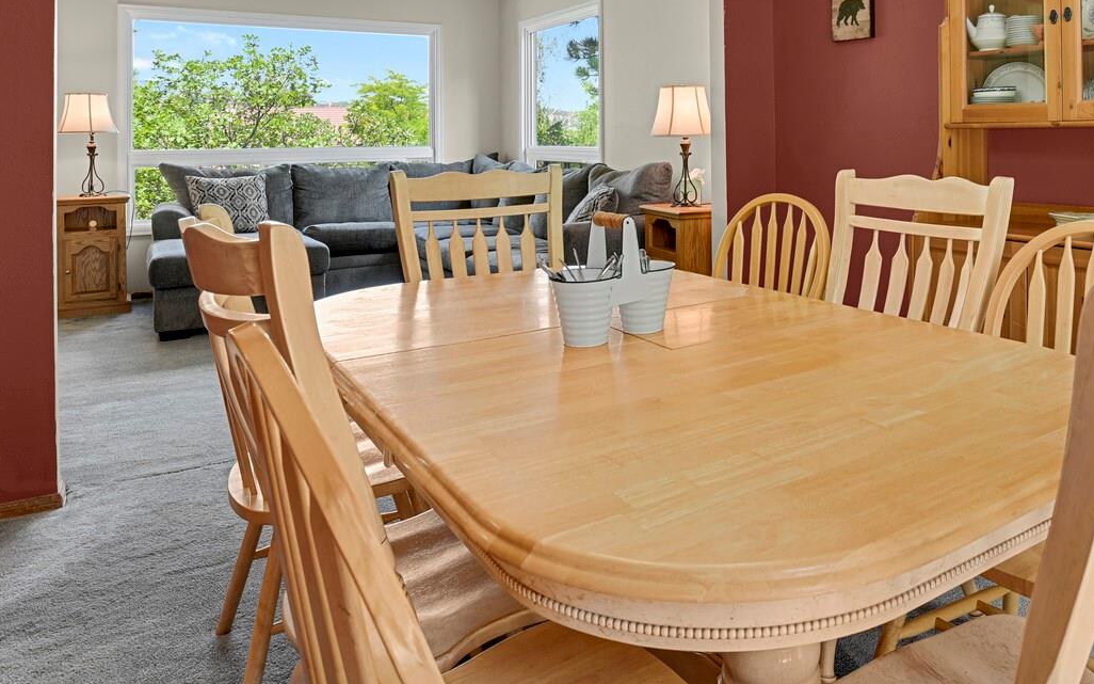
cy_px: 118
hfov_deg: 66.5
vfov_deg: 43.4
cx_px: 731
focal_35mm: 27
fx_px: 805
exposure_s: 1.6
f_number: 8
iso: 250
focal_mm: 17
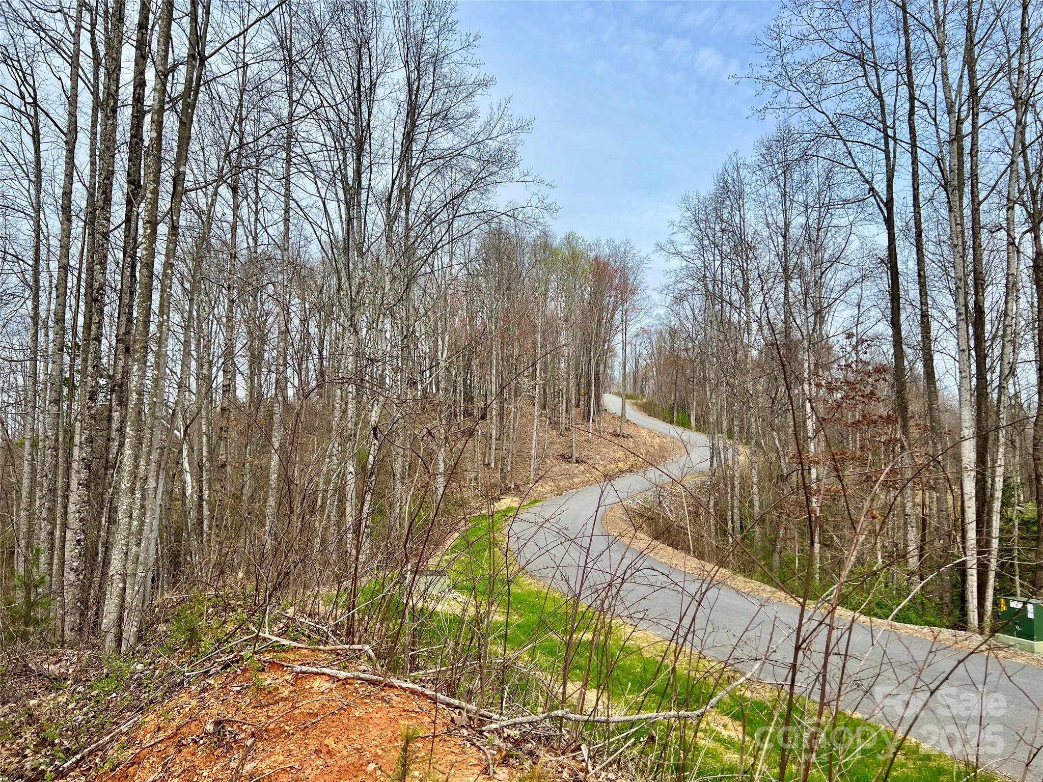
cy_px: 391
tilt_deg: +6.4
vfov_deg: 53.1
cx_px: 522
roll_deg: +0.4
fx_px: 783
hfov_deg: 67.3
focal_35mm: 26
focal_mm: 5.7
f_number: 1.5
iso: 50
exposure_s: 1/3077
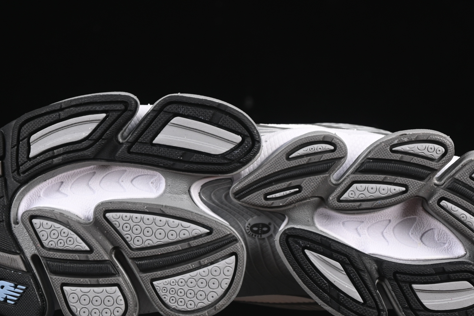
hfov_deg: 14.2
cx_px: 234
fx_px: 1909
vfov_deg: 9.5
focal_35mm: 145
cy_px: 141
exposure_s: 1/80
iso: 160
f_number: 6.3
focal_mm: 50
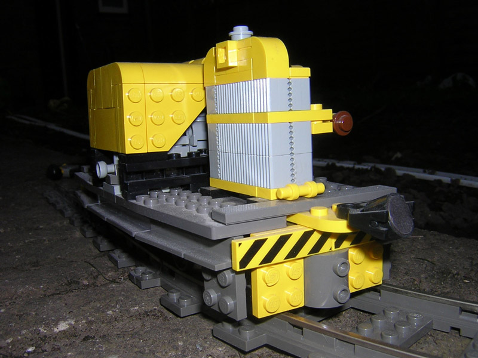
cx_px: 239
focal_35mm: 36
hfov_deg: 51.4
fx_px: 497
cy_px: 179
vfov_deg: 39.7
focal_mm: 4.7
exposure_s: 1/60.1
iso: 100
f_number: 5.2
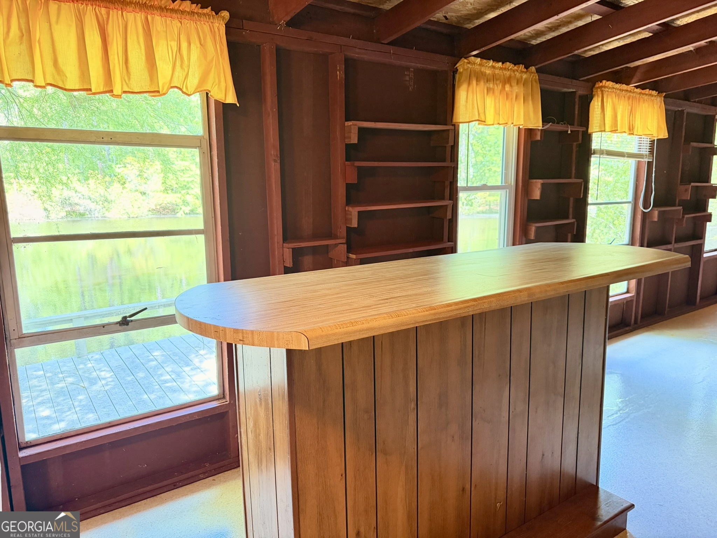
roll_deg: +1.1
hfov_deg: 71.6
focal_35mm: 24
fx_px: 497
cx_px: 358
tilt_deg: -10.1
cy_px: 269
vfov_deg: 56.8
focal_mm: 6.76
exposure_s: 1/60
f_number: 1.78
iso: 500
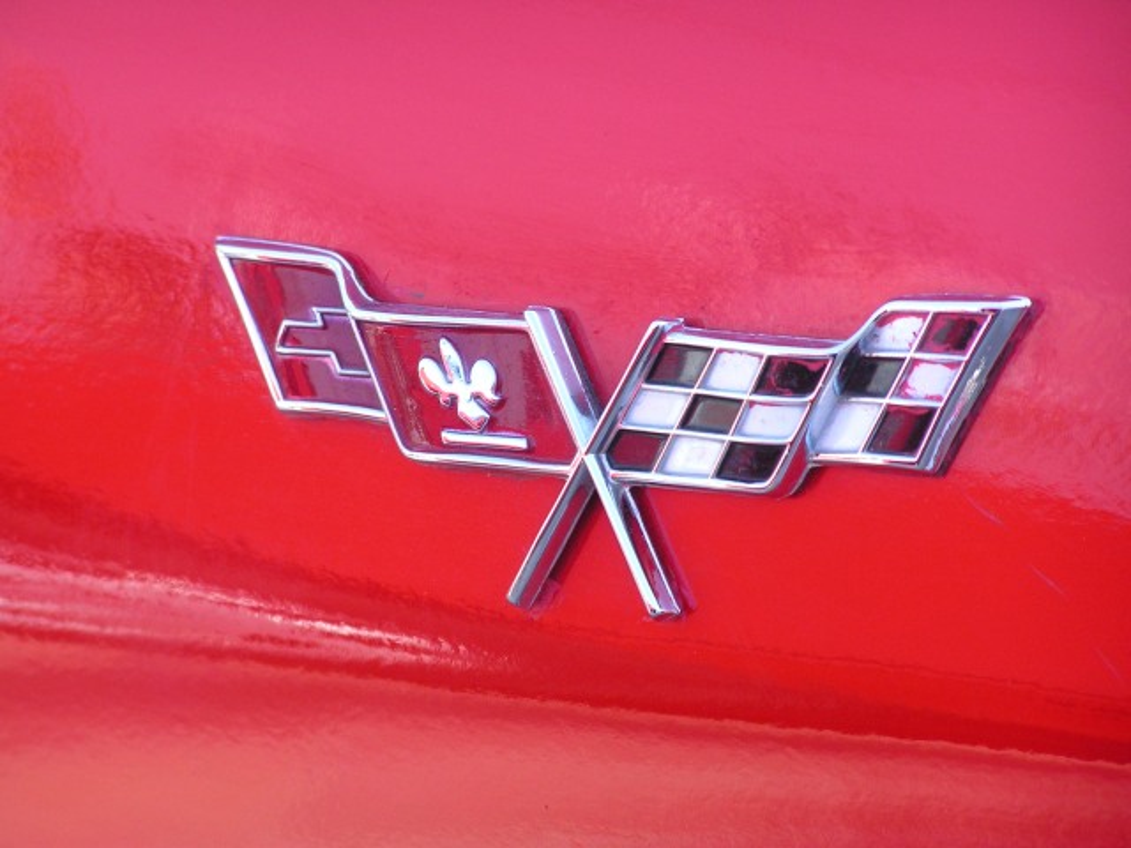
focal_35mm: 240
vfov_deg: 6.2
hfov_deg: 8.2
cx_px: 566
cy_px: 424
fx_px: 7841
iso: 80
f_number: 3.2
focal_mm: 39.8
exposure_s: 1/250
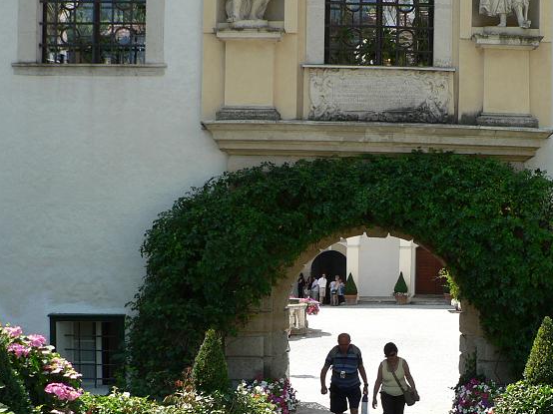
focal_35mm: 52
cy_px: 294
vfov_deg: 27.7
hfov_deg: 36.2
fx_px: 830
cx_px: 395
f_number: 4
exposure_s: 1/320
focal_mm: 6
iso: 80
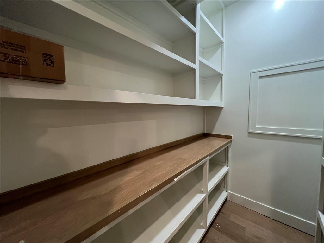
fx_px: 122
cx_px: 162
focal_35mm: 13
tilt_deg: -5.8
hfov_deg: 106.2
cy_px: 122
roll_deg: +0.3
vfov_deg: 89.9
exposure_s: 1/60
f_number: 1.8
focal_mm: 1.57
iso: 200
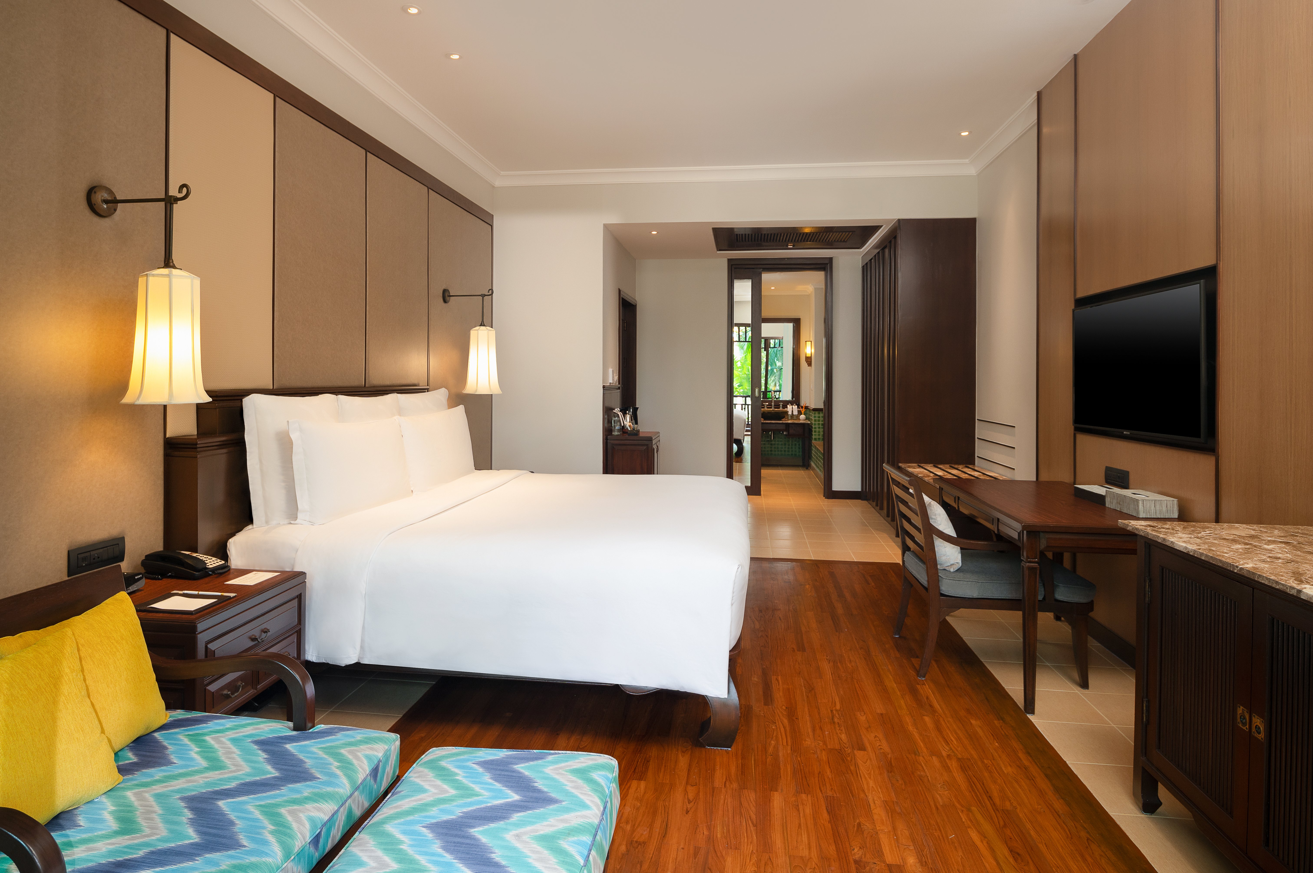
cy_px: 436
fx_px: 692
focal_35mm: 19
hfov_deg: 86.9
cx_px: 656
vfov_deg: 64.5
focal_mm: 19
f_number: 8
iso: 320
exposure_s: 1/6
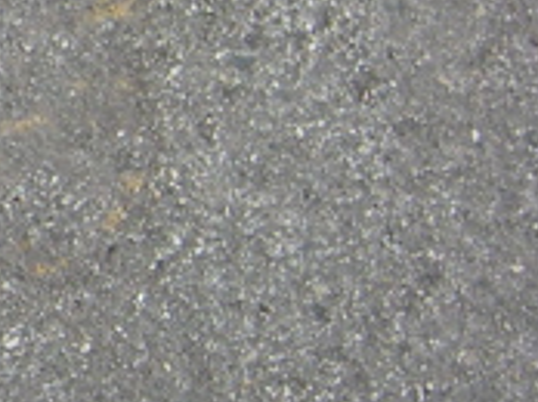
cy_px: -28
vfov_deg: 8.4
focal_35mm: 175
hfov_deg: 10.1
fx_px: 2716
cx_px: -686
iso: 100
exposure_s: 1/243
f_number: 2.8
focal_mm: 8
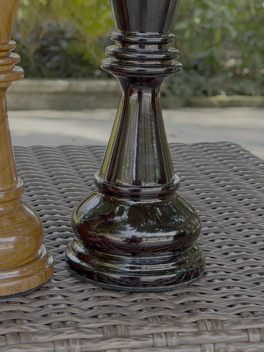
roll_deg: -1.3
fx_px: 885
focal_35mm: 87
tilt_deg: -5.9
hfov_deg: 16.9
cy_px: 82
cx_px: 72
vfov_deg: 22.3
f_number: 1.78
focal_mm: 6.76
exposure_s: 1/261
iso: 80
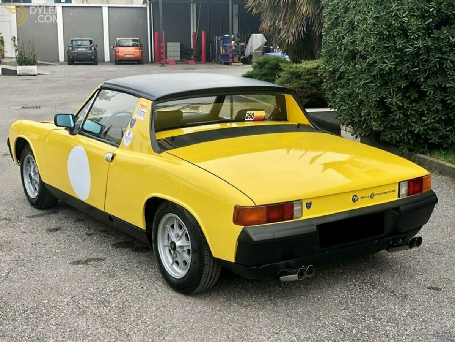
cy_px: 171
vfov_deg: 28.0
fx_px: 683
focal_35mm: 52
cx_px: 228
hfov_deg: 36.8
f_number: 2.4
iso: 16
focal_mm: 6
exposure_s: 1/126
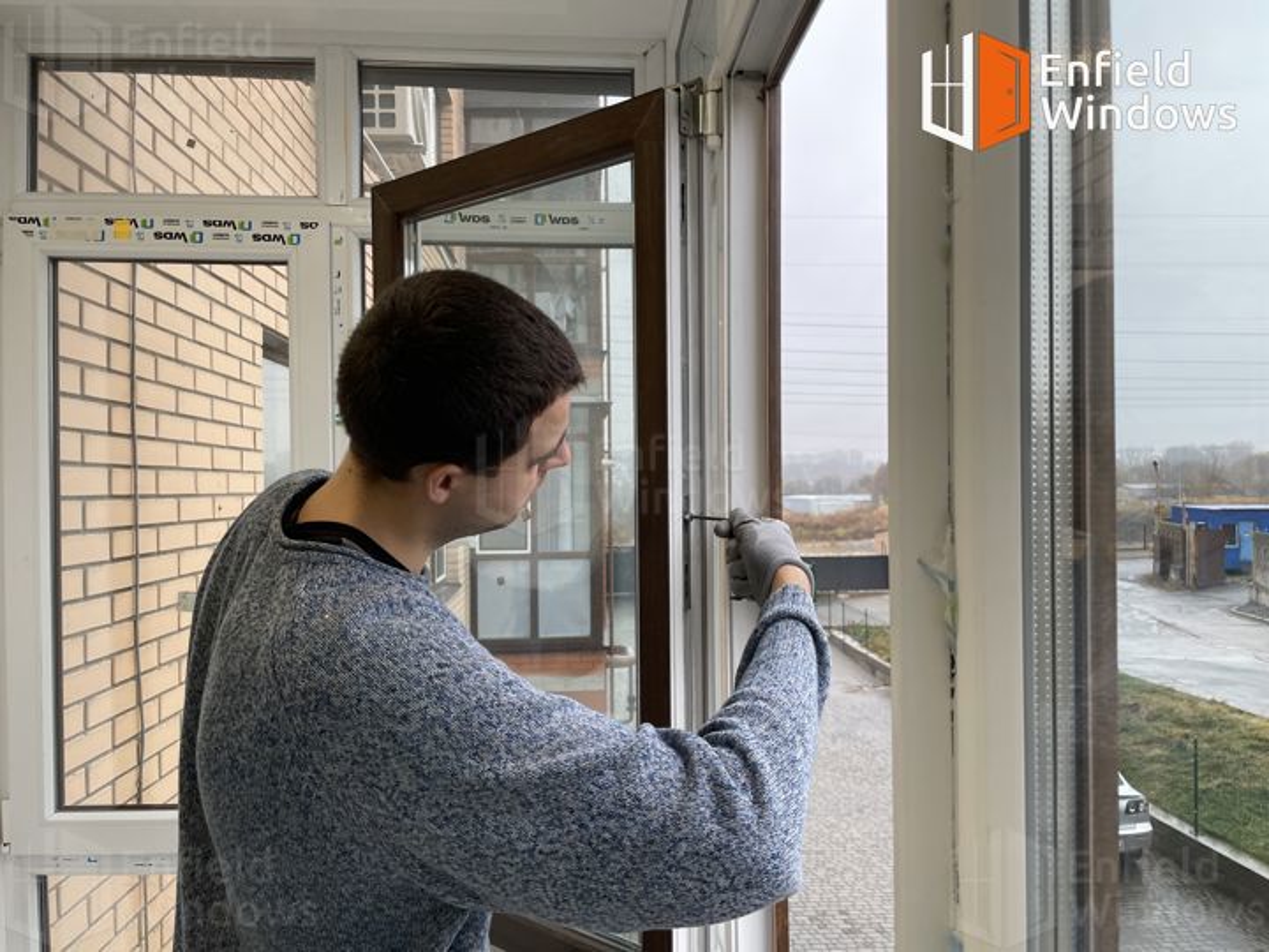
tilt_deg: +1.0
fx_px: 953
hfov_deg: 67.3
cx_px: 634
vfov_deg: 53.1
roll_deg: +3.1
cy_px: 476
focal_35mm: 26
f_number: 1.6
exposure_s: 1/121
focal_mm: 4.2
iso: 80
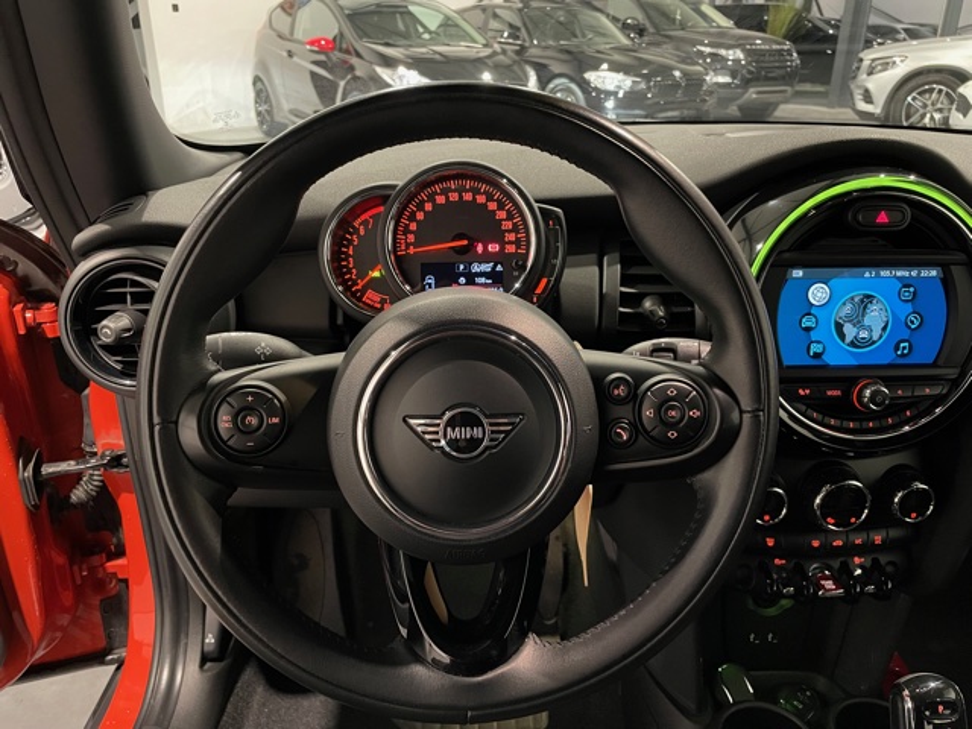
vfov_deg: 53.1
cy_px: 364
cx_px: 486
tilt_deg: -24.2
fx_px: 730
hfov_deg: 67.3
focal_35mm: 26
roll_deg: -0.3
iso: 800
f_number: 1.6
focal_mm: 4.2
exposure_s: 1/29
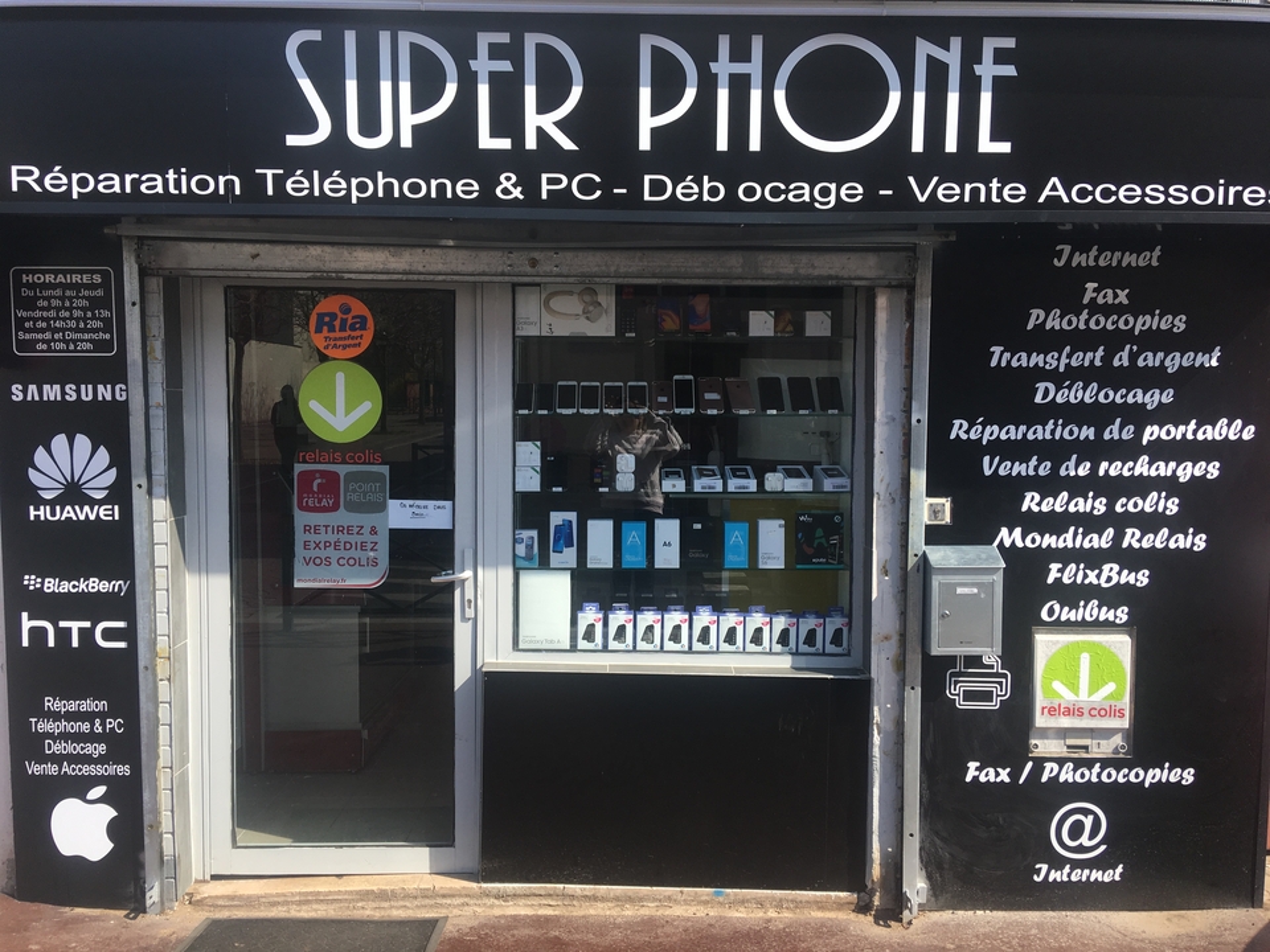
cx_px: 635
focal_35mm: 29
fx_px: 1064
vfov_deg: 48.2
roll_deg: +0.2
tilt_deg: -4.4
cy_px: 476
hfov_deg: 61.7
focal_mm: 4.15
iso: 25
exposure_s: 1/845
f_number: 2.2
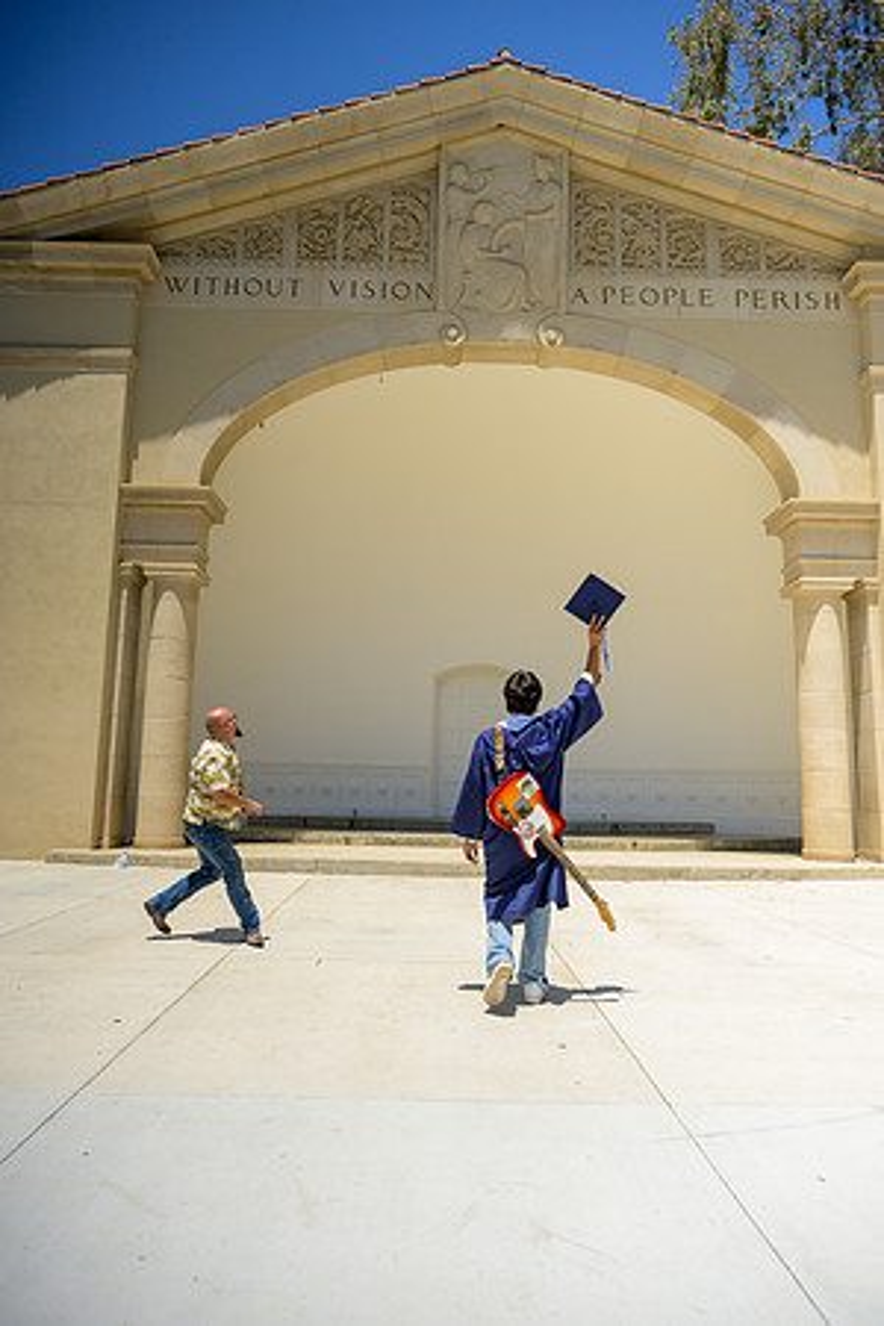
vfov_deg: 73.7
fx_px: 884
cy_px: 663
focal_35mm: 24
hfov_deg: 53.1
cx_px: 442
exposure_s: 1/8000
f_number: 4
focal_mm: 24
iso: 800
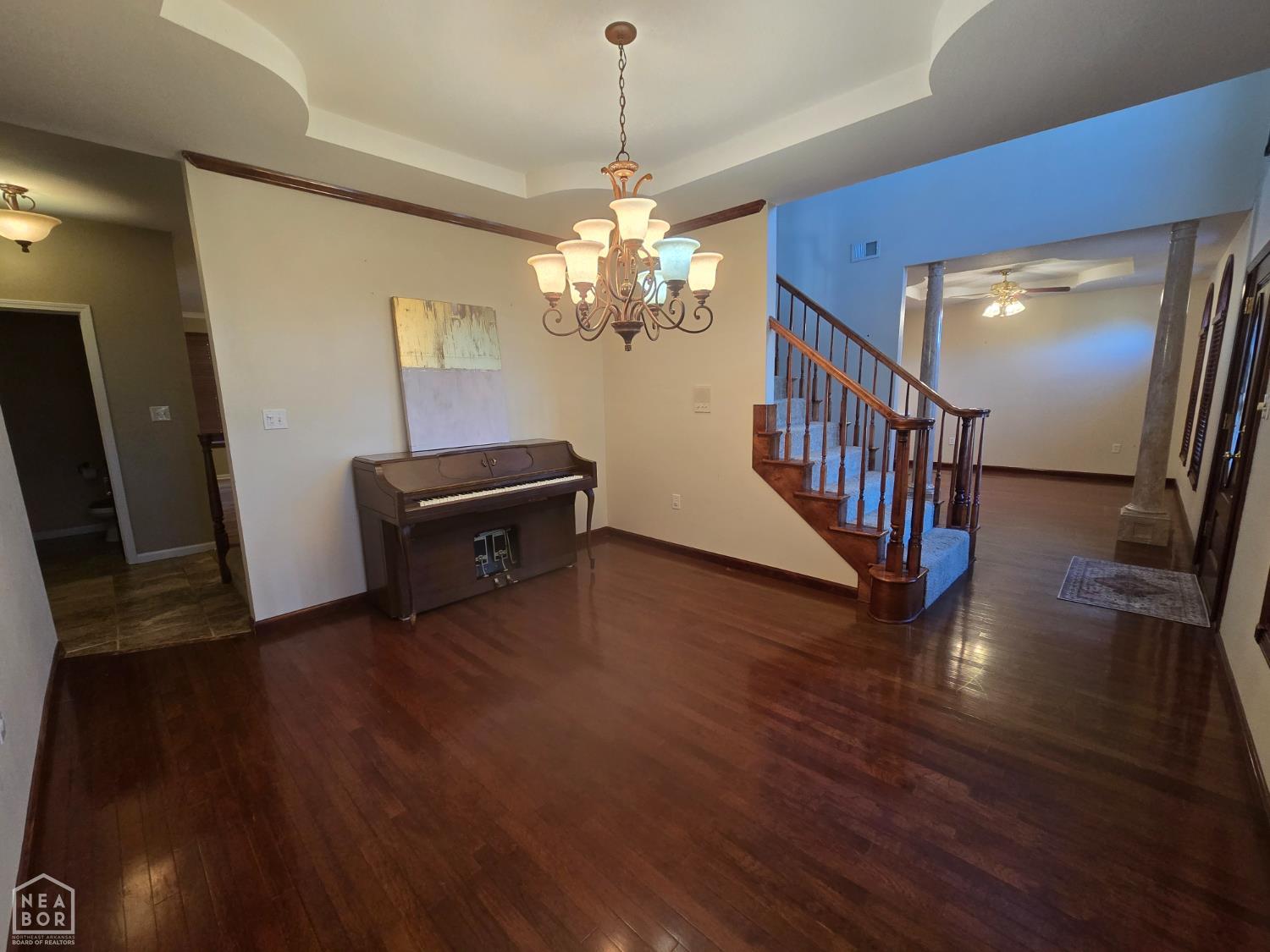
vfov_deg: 89.9
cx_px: 635
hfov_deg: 106.2
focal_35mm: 13
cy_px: 476
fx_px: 477
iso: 200
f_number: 2.2
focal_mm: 2.2
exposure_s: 1/60
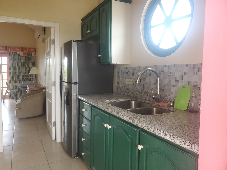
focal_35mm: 26
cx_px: 114
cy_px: 85
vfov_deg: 53.1
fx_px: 170
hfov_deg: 67.3
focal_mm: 4.3
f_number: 1.5
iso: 80
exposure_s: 1/120
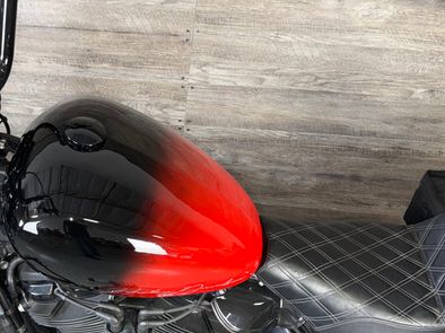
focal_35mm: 39
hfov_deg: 47.0
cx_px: 145
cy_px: 190
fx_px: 501
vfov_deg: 36.7
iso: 64
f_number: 1.78
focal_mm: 6.76
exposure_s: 1/30
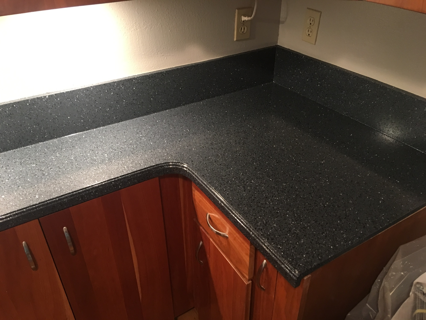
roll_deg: +0.1
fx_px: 357
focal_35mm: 29
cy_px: 160
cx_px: 213
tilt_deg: -34.0
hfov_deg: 61.7
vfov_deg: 48.2
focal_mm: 4.15
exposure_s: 1/8
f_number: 2.2
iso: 80
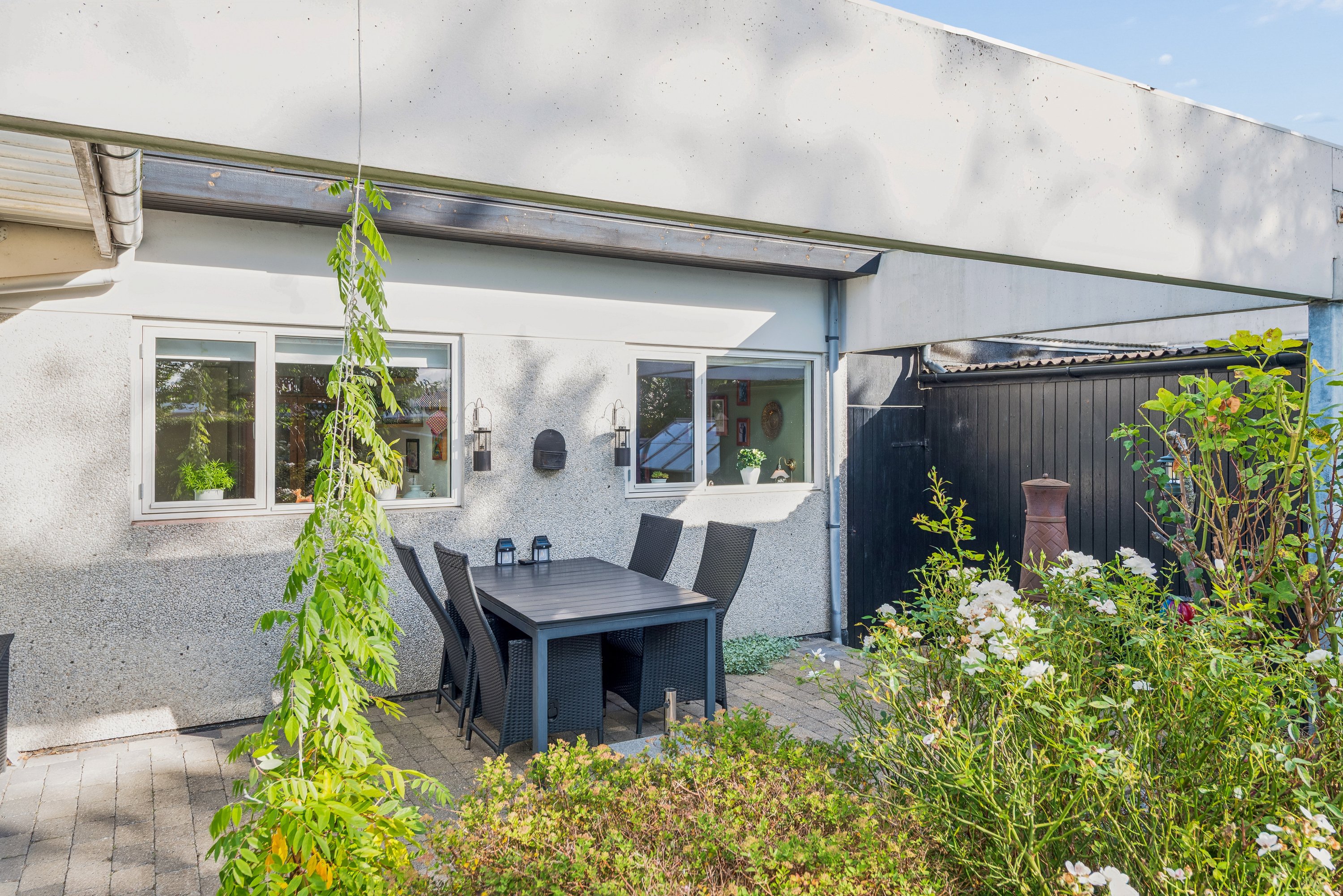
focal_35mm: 24
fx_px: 895
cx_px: 672
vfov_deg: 53.1
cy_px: 448
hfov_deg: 73.7
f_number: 10
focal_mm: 24
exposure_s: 1/60
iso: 200
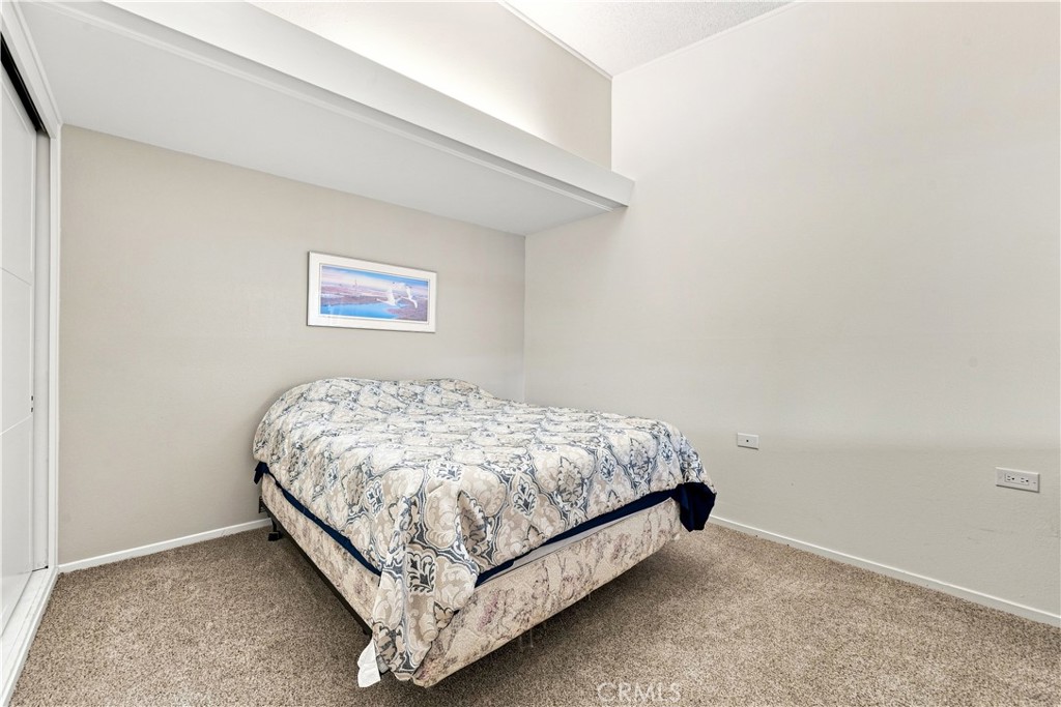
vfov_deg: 81.2
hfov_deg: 104.2
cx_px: 530
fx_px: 413
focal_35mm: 14
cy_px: 354
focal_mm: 14
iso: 100
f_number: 8
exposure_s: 1/1.25
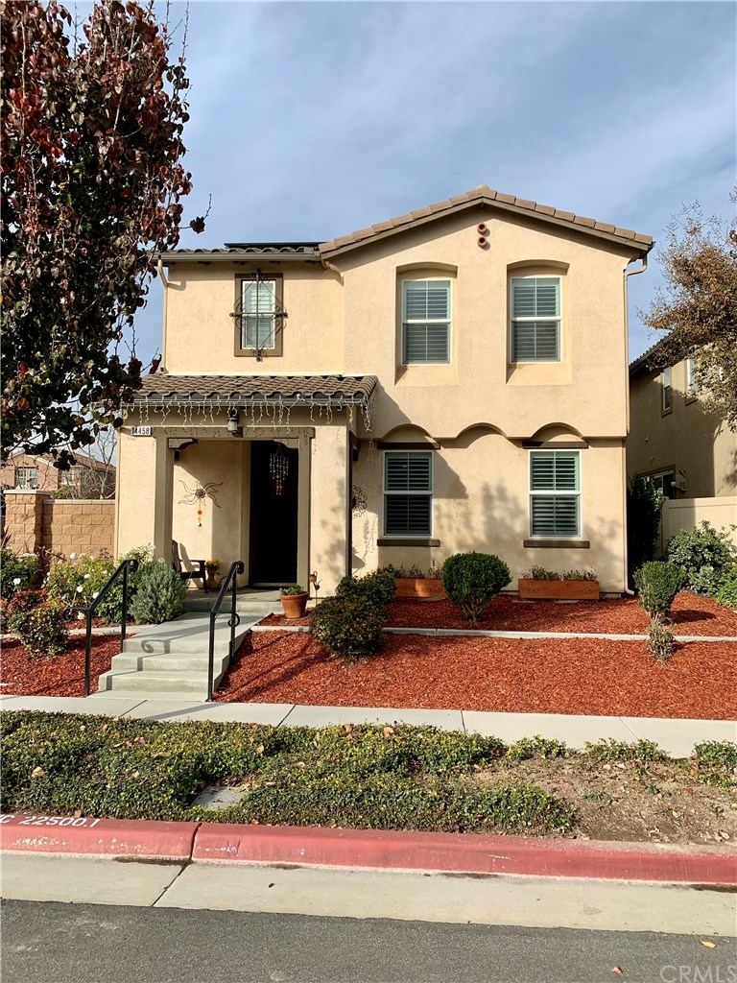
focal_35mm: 26
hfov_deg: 53.1
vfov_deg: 67.3
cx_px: 368
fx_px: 738
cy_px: 492
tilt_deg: +5.2
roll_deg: -0.6
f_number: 1.8
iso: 25
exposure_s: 1/2681
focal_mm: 4.25
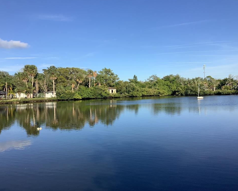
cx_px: 116
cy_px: 95
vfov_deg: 44.5
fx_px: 232
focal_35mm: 33
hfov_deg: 54.2
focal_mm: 3.3
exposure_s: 1/1431
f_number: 2.4
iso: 25
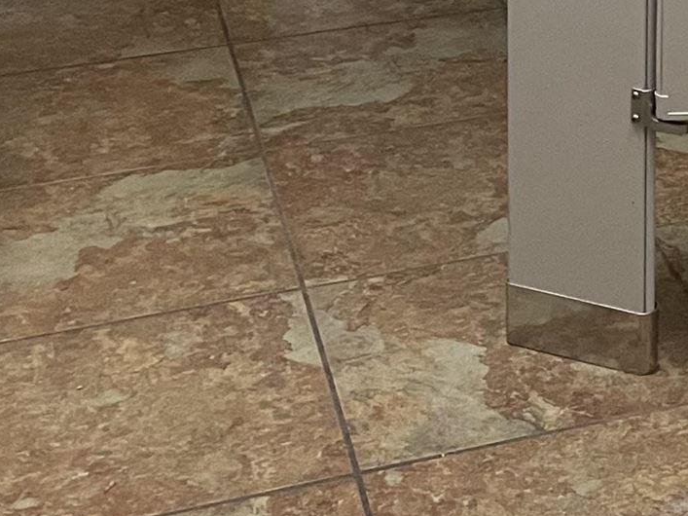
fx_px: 2246
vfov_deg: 11.7
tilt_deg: -8.1
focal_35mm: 113
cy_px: -516
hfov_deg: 16.1
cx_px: 993
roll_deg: -0.4
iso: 320
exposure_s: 1/60
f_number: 1.6
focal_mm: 4.2
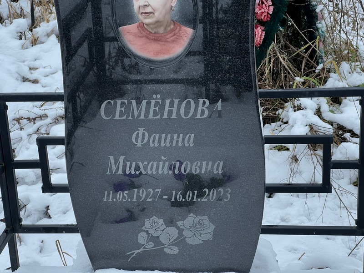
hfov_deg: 25.3
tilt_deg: -18.8
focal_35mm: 77
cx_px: 182
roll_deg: +2.8
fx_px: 810
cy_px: 136
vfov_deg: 19.1
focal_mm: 9
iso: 40
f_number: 2.8
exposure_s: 1/99
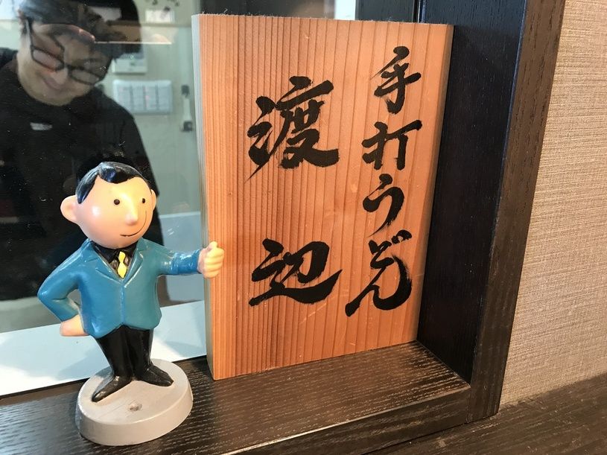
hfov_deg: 63.5
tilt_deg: -18.8
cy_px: 228
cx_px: 304
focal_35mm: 28
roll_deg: -0.2
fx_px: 491
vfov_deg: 49.7
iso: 40
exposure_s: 1/15
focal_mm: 3.99
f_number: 1.8
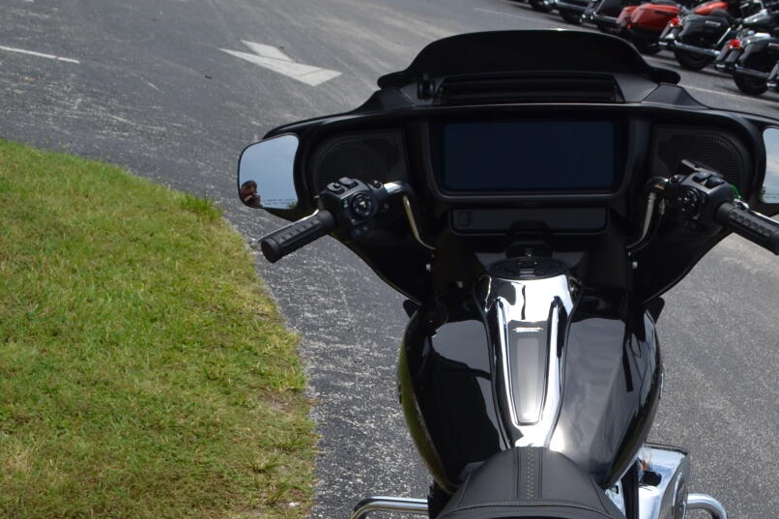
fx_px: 1449
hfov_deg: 29.8
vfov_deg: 19.1
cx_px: 534
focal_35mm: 67
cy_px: 632
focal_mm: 18
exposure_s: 1/250
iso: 100
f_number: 8
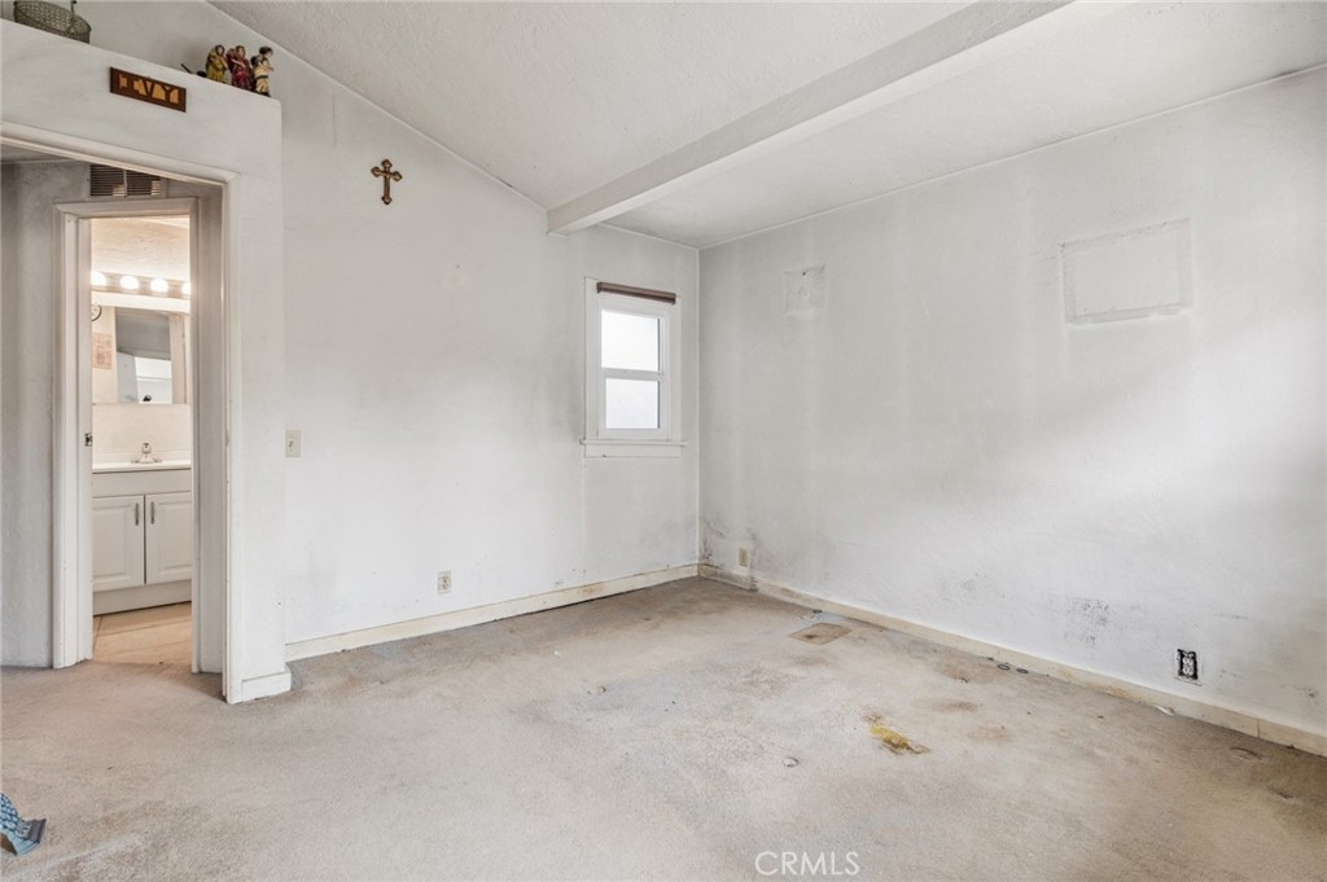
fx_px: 589
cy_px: 441
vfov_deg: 73.7
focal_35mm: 16
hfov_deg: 96.8
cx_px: 664
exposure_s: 1/10
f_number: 7.1
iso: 200
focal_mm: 16
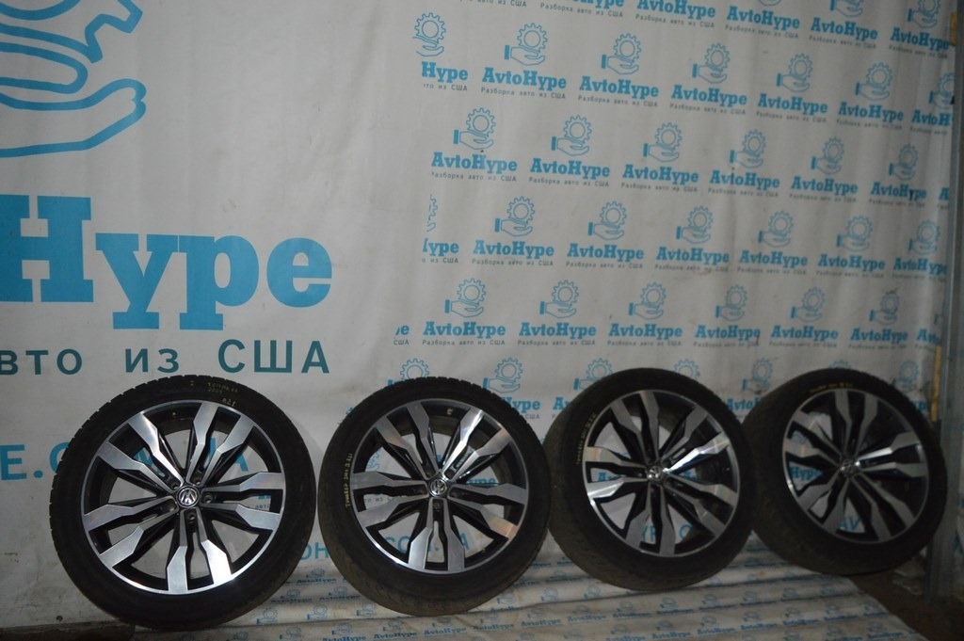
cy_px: 320
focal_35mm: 32
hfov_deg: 59.5
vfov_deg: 41.6
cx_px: 482
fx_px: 843
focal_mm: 21
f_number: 3.8
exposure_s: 1/60
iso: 2000
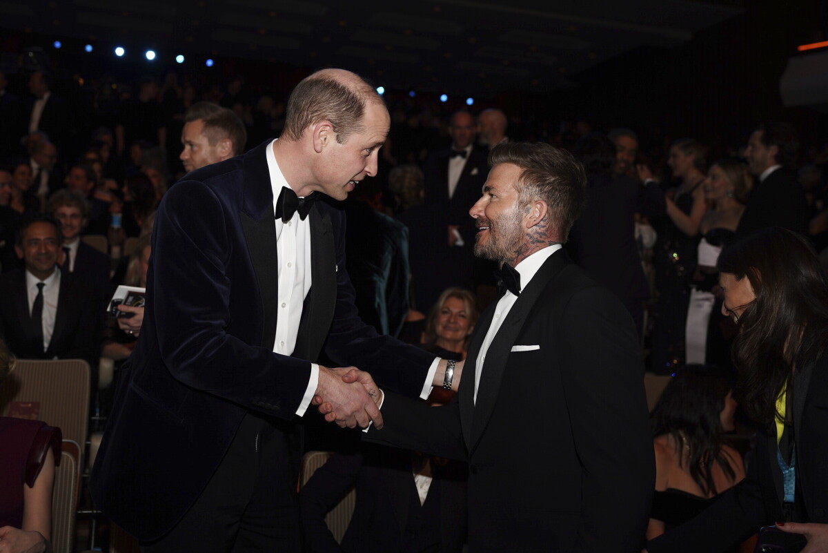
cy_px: 276
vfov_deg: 40.0
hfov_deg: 57.2
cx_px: 414
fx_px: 759
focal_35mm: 33
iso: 200
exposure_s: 1/250
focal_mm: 33
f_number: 2.8
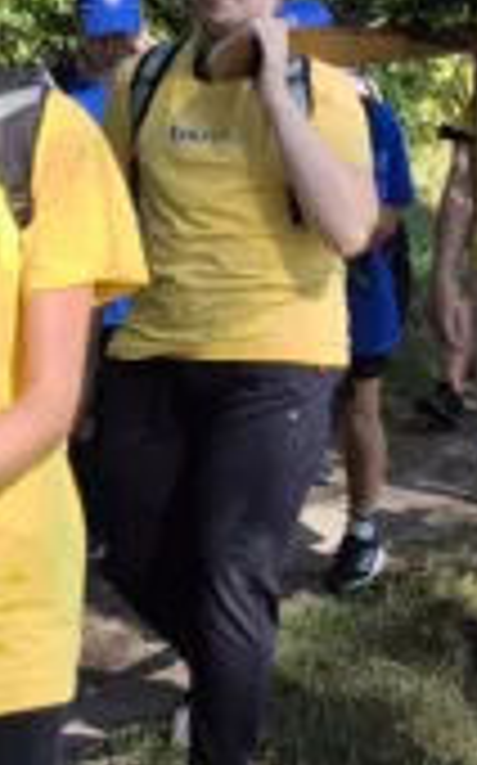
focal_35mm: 110
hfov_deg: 11.9
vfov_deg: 18.8
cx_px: 356
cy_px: 198
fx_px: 2292
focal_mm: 5.4
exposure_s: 1/510
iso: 25
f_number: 1.8
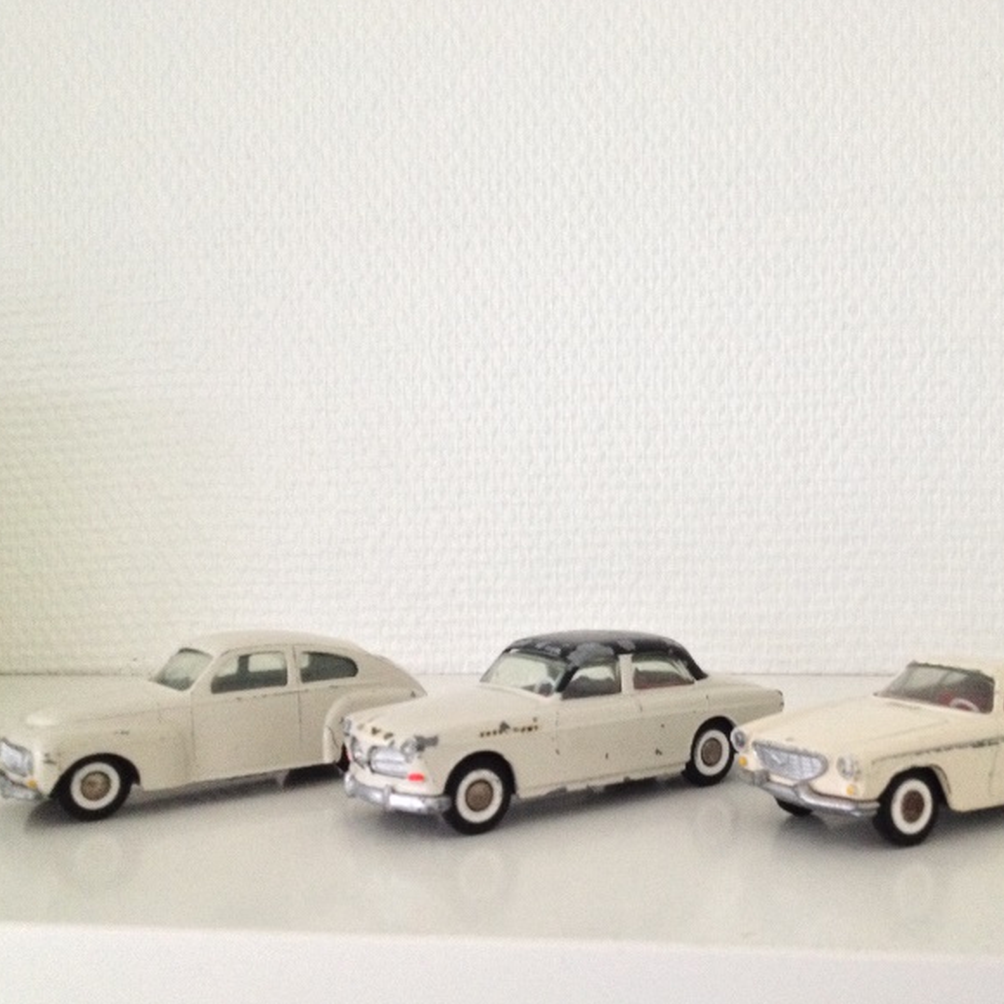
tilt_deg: -3.4
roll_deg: +0.4
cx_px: 632
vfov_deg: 40.0
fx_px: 1378
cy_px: 503
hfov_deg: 39.7
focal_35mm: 42
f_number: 2.4
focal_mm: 4.28
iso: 250
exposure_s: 1/20
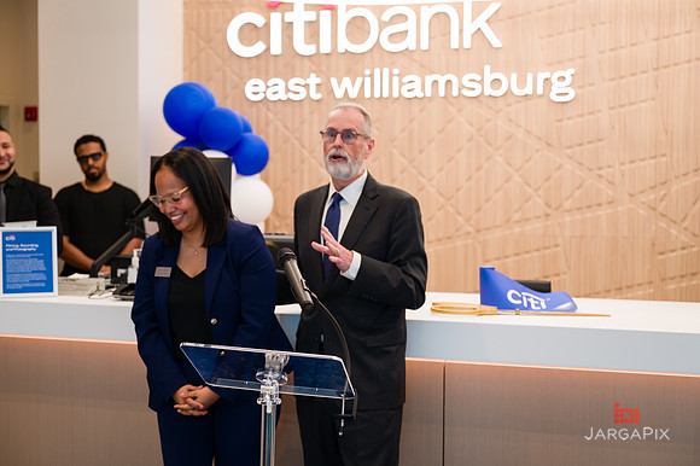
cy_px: 226
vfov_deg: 24.6
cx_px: 361
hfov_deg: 36.3
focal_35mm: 55
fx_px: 1068
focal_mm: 53
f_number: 3.2
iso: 400
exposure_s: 1/200
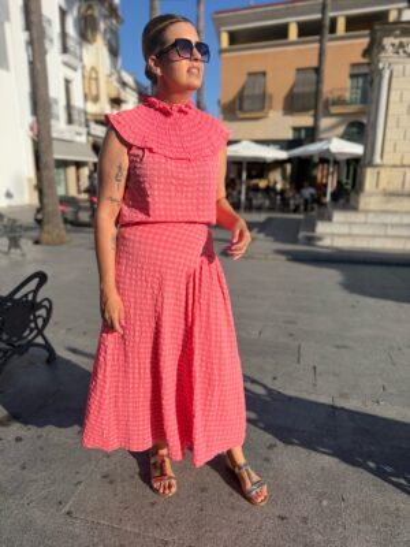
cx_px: 205
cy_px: 274
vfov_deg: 71.6
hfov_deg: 56.8
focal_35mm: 24
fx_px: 379
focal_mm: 6.76
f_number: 1.78
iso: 80
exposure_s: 1/5319
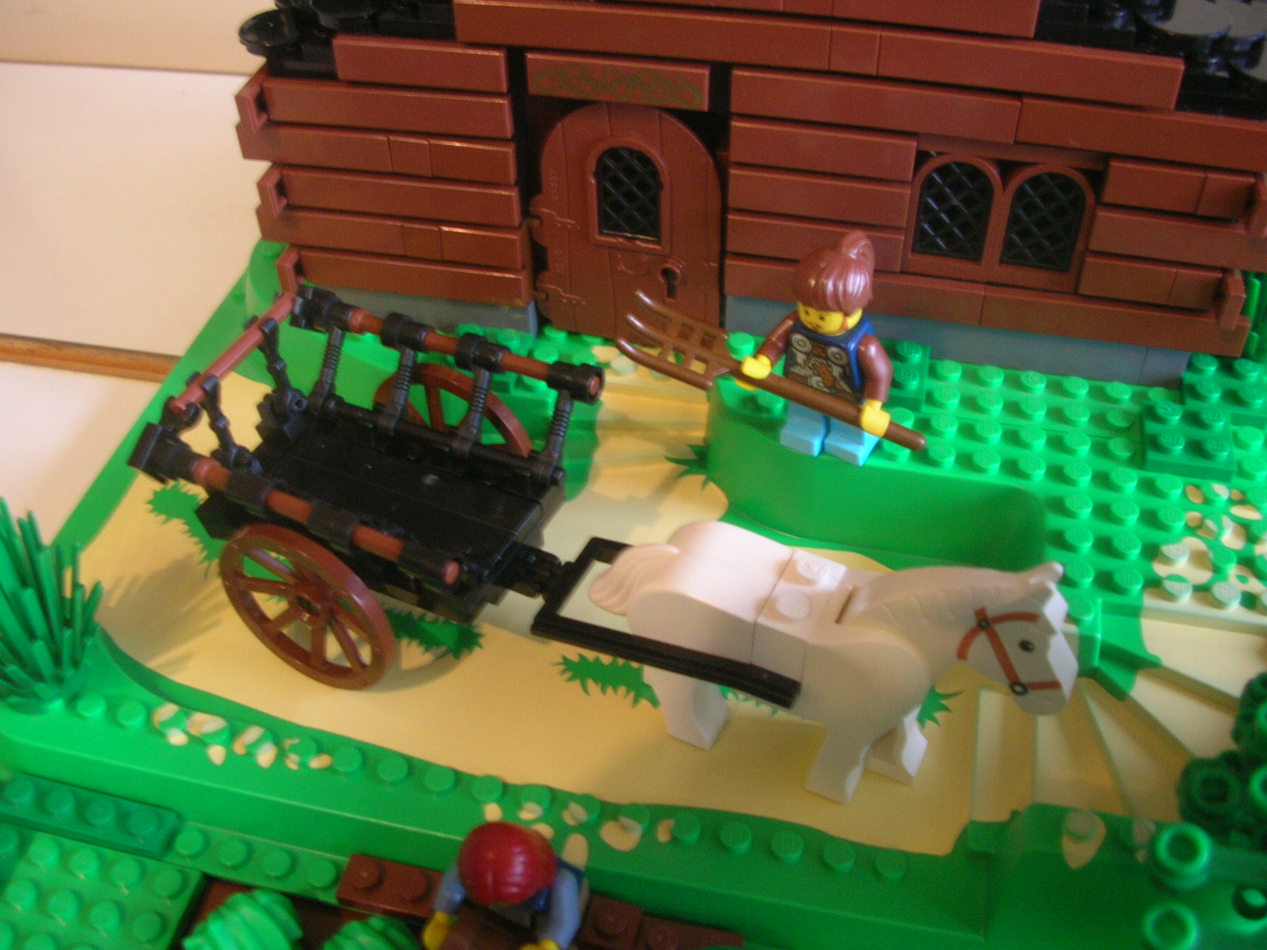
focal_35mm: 35
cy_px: 475
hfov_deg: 52.6
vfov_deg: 40.7
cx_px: 634
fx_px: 1281
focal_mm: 5.8
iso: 114
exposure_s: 1/6.2
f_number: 2.8
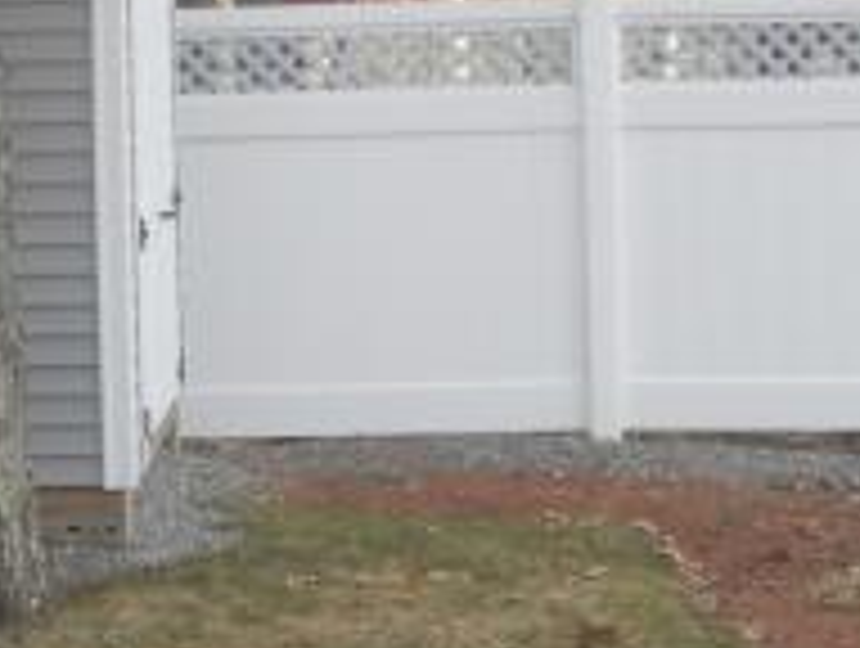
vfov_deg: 9.1
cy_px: 140
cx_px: -68
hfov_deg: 11.9
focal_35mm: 164
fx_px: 4082
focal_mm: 9.8
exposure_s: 1/80
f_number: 4.8
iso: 80
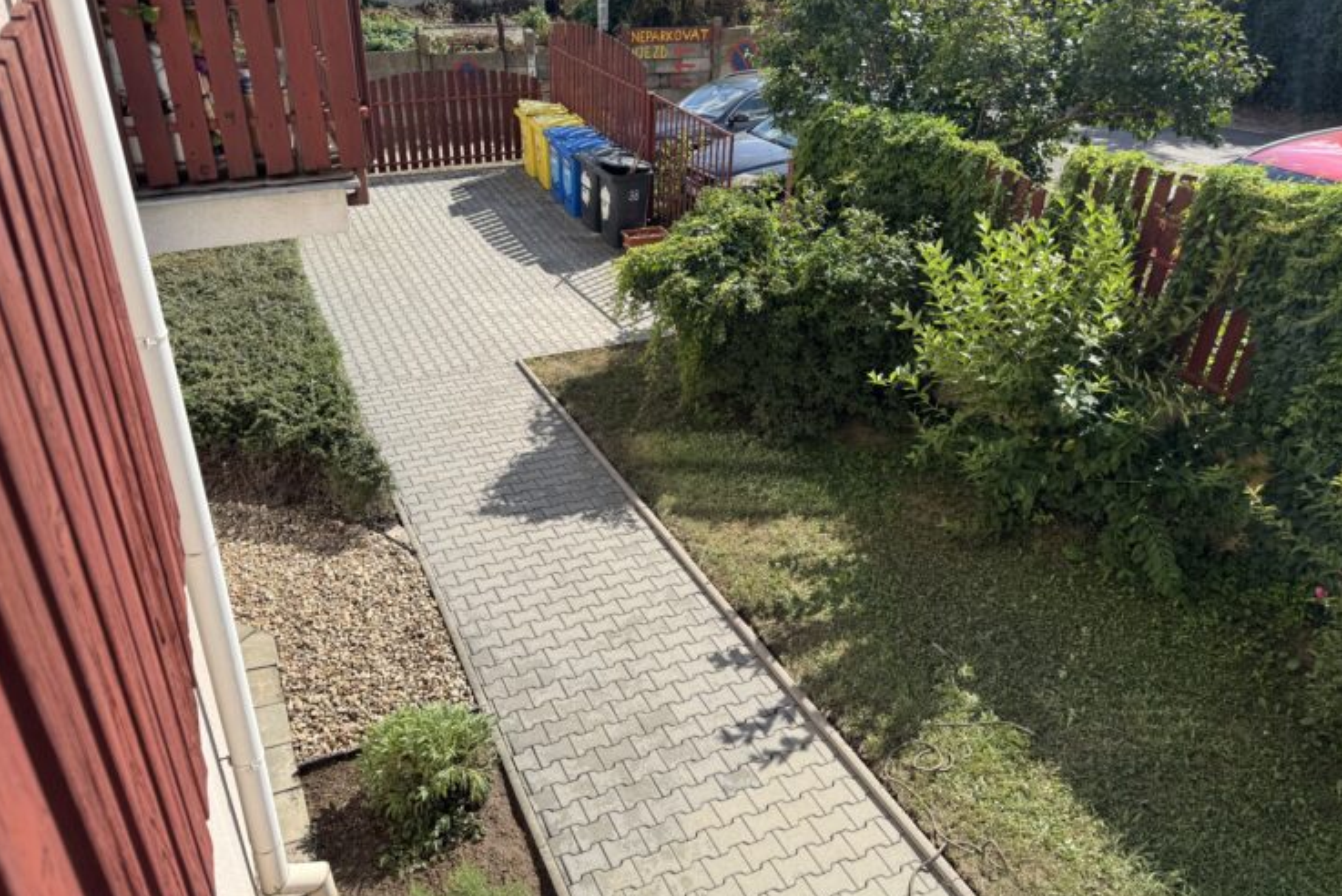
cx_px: 652
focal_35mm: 26
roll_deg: -1.9
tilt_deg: -28.9
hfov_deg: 69.4
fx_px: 970
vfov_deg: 49.5
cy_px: 393
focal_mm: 6.76
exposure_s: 1/2833
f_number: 1.78
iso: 80
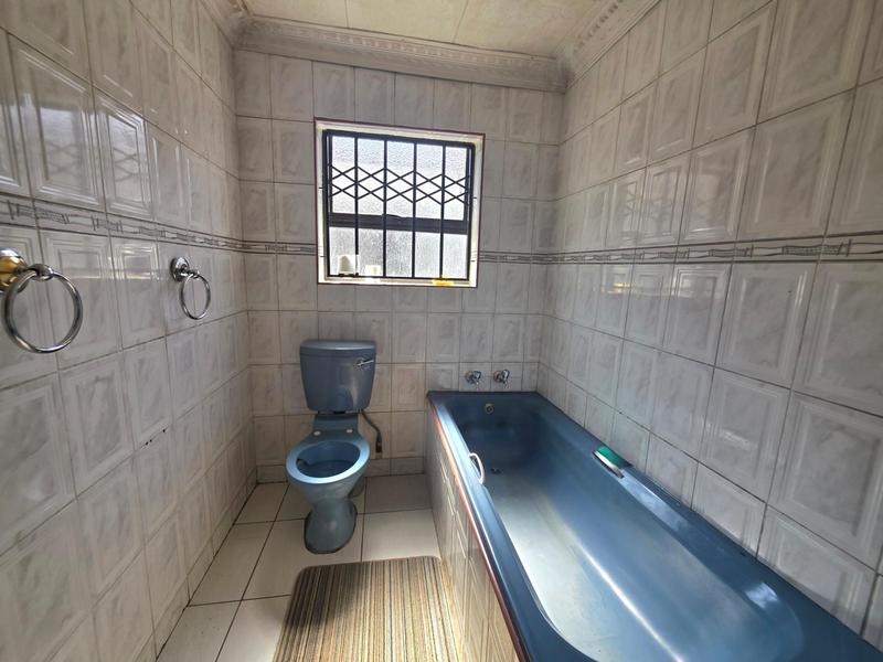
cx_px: 442
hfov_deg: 106.2
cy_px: 331
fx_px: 332
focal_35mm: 13
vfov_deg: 89.9
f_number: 1.9
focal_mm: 2.2
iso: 25
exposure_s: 1/101
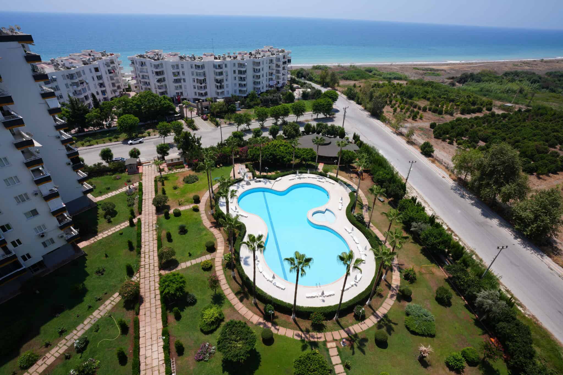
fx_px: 266
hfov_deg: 93.3
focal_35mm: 17
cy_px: 188
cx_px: 282
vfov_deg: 70.4
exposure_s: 1/200
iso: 100
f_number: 10
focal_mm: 17
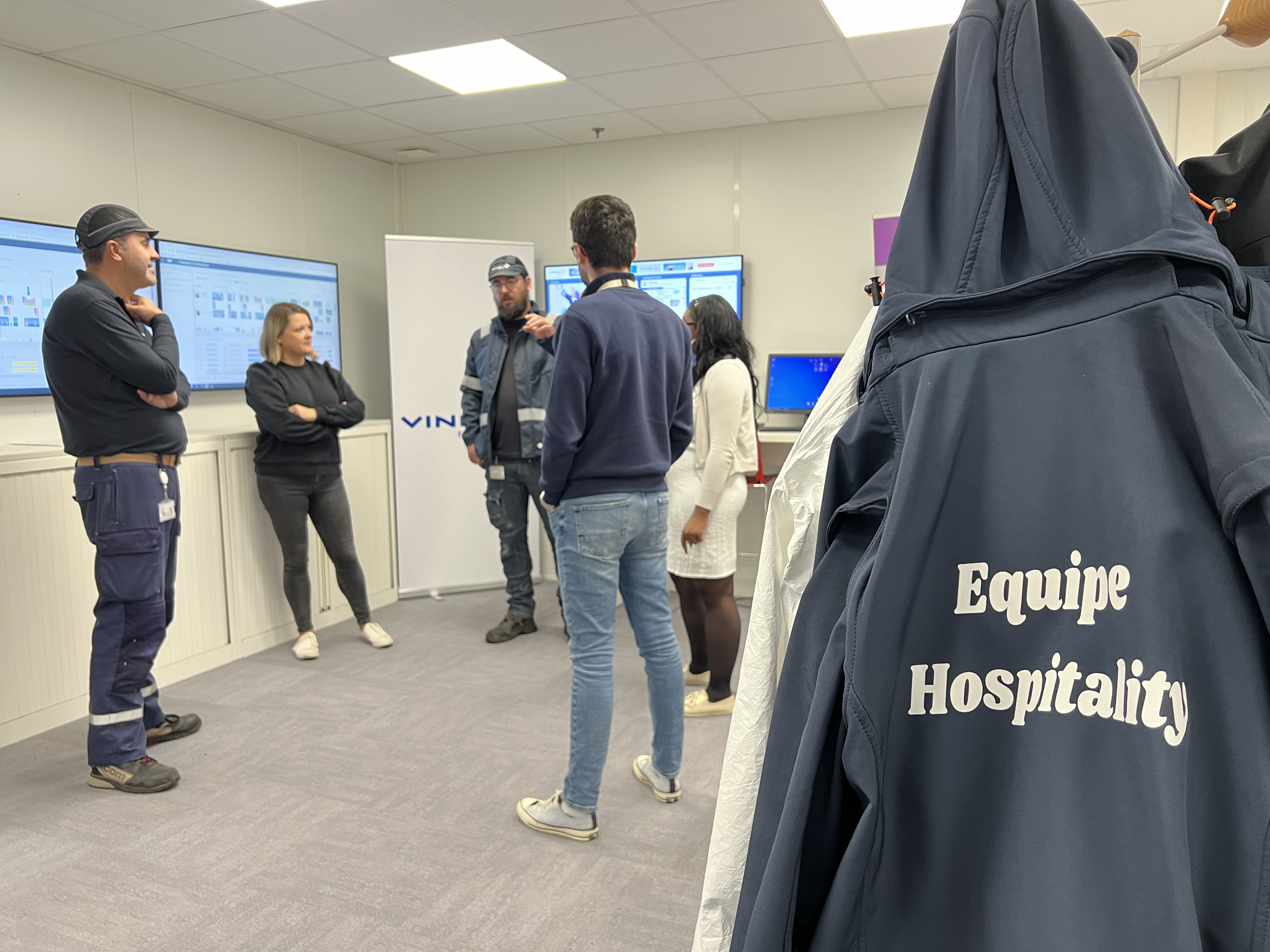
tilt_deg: -6.4
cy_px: 476
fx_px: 954
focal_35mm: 26
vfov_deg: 53.1
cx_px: 635
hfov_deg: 67.3
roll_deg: +0.6
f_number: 1.5
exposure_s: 1/60
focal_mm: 5.7
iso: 200
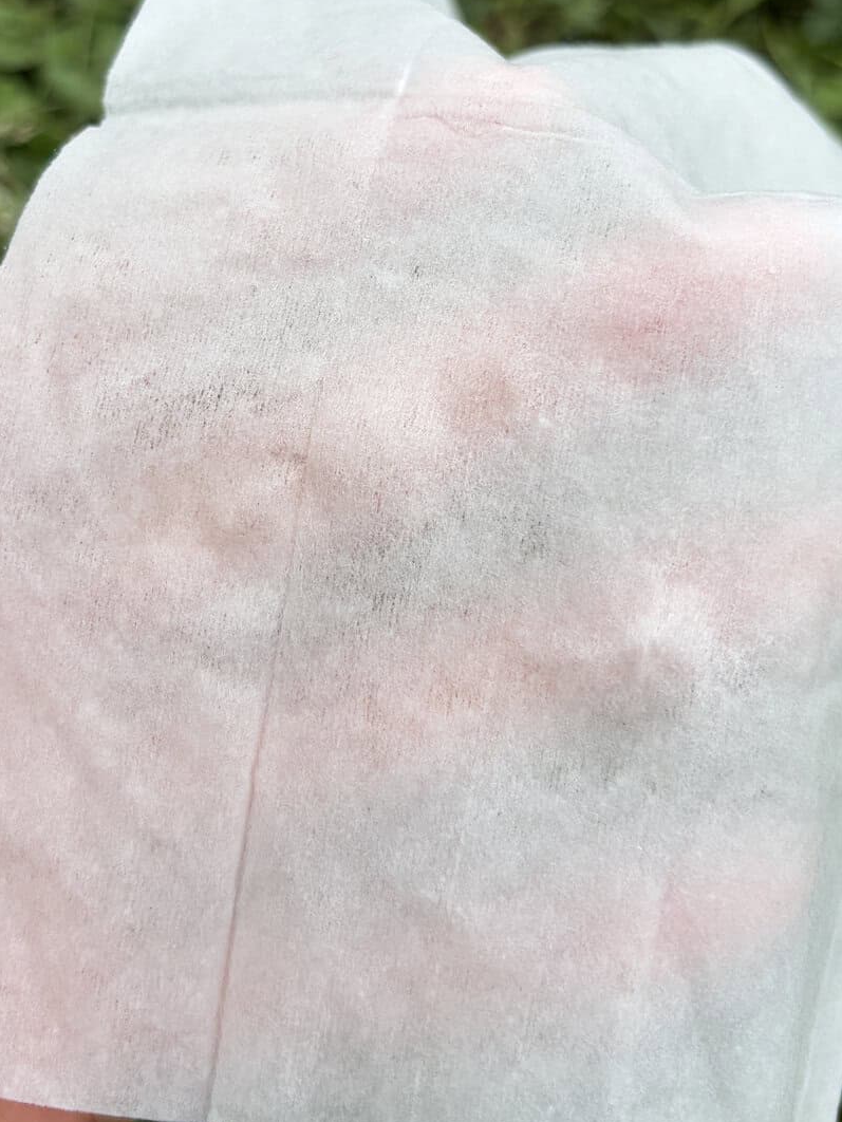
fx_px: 1524
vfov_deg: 39.9
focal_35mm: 47
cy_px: 376
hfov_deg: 30.9
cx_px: 387
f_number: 1.6
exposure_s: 1/2012
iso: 50
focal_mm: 6
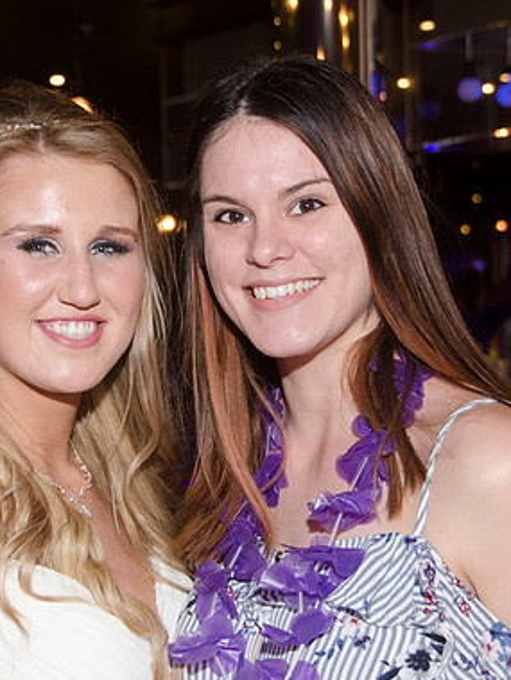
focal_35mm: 88
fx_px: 1729
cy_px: 343
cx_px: 188
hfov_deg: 16.8
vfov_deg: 22.2
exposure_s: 1/60
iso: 400
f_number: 5.6
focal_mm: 40
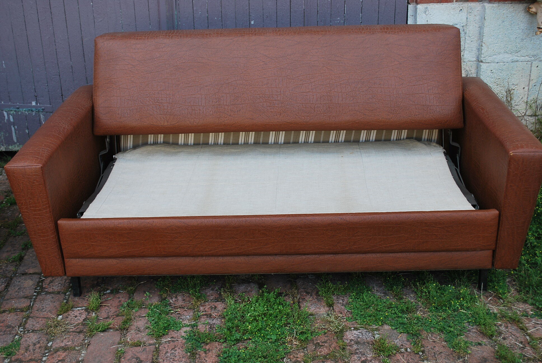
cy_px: 182
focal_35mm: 45
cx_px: 271
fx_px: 678
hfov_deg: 43.6
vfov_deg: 29.9
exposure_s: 1/80
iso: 100
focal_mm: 30
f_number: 4.8
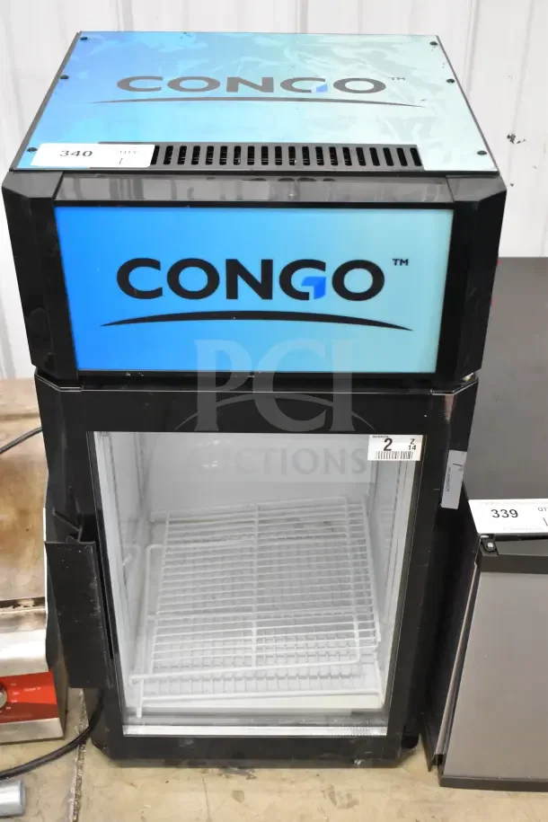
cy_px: 411
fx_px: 1027
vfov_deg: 43.6
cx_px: 274
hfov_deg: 29.9
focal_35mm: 45
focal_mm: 30
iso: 6400
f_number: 5
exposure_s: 1/100
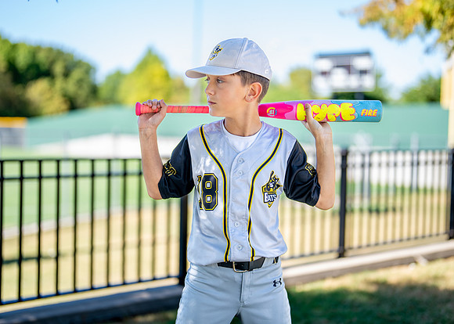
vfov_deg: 23.9
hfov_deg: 33.0
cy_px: 147
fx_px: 767
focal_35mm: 59
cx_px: 231
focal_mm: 50
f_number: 1.2
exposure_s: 1/1600
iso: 100
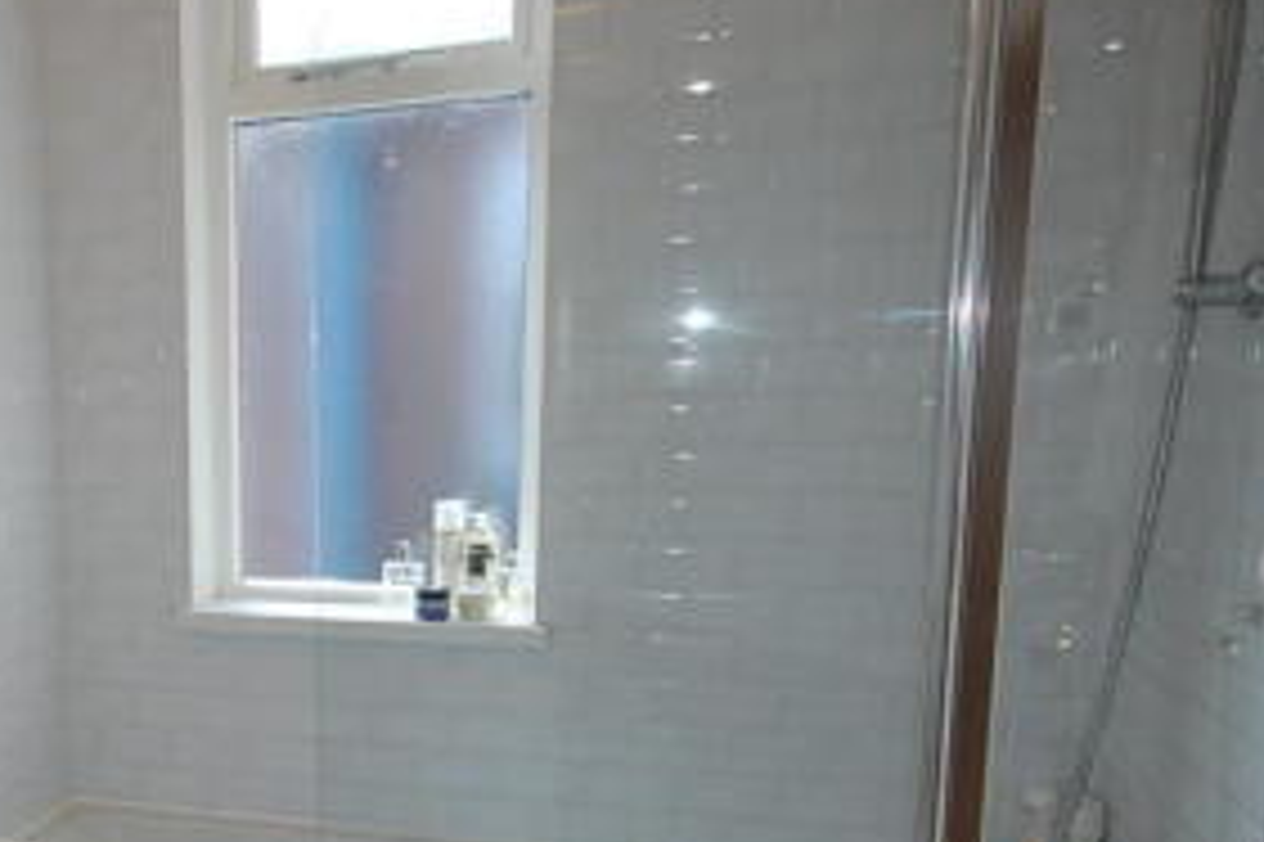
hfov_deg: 49.3
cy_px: 630
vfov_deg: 36.9
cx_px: 157
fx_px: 1228
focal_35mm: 35
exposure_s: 1/60
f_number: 4
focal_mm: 10
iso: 400
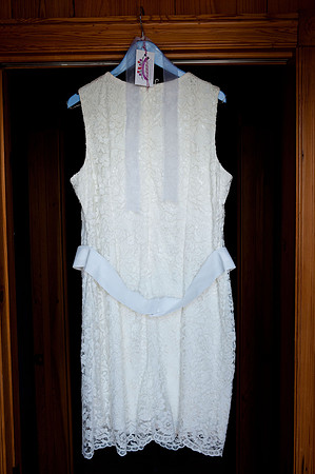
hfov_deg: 35.0
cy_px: 237
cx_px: 158
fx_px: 500
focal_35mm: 38
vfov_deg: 50.7
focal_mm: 38
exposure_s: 1/160
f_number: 5.6
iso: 320
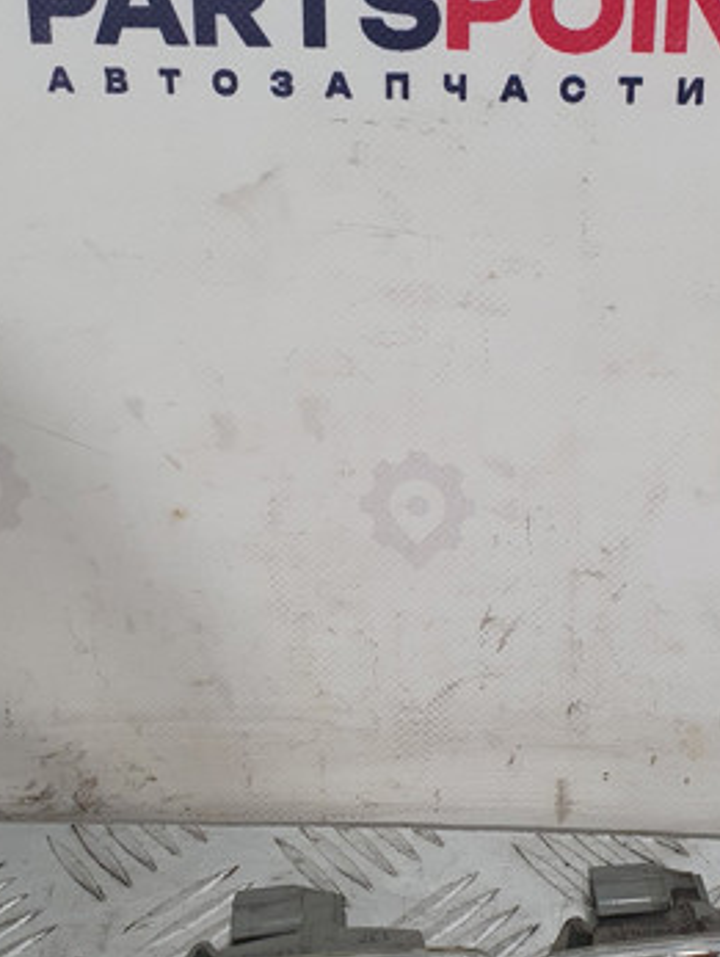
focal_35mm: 36
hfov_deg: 39.4
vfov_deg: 51.3
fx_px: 997
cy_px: 455
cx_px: 457
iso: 200
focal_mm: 4.32
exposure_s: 1/100
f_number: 2.4
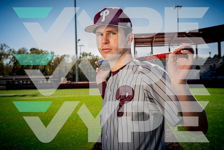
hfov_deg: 44.5
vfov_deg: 30.5
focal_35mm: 44
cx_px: 112
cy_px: 75
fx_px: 274
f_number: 7.1
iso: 250
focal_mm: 44
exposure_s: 1/250
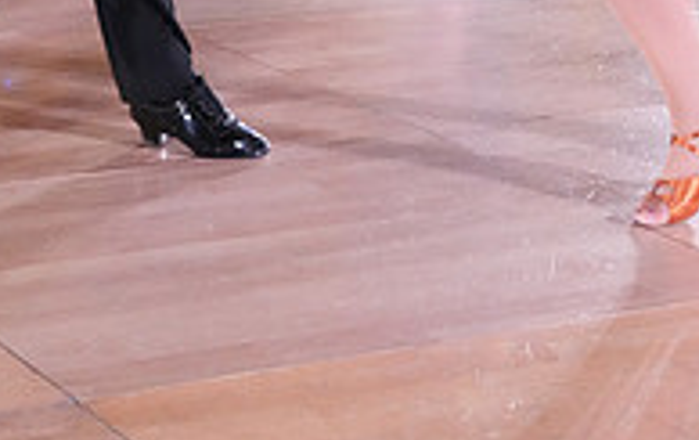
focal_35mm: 149
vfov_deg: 8.5
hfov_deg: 14.0
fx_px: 2843
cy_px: -375
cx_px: 420
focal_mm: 49
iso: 8000
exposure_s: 1/400
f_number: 5.6
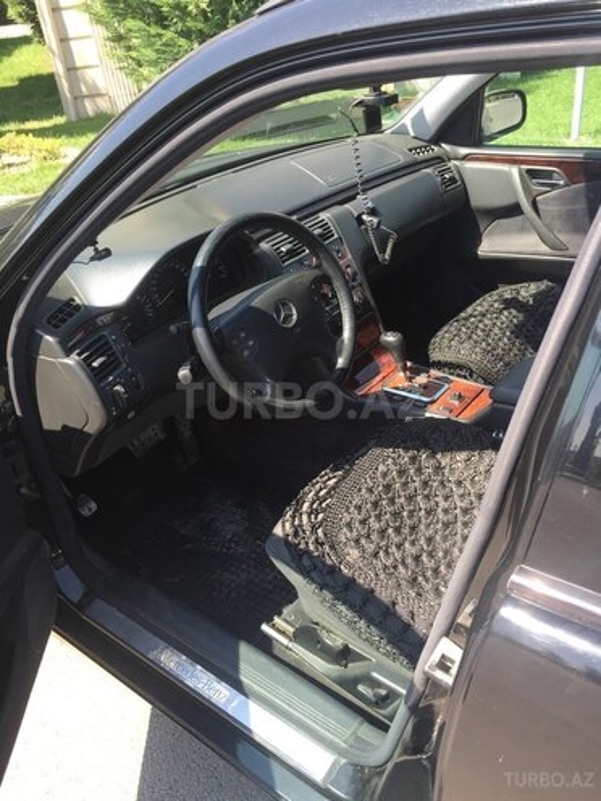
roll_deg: +5.9
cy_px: 400
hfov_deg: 48.2
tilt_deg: -31.0
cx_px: 300
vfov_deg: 61.7
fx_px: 671
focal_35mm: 29
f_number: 2.2
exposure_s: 1/282
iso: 32
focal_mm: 4.15
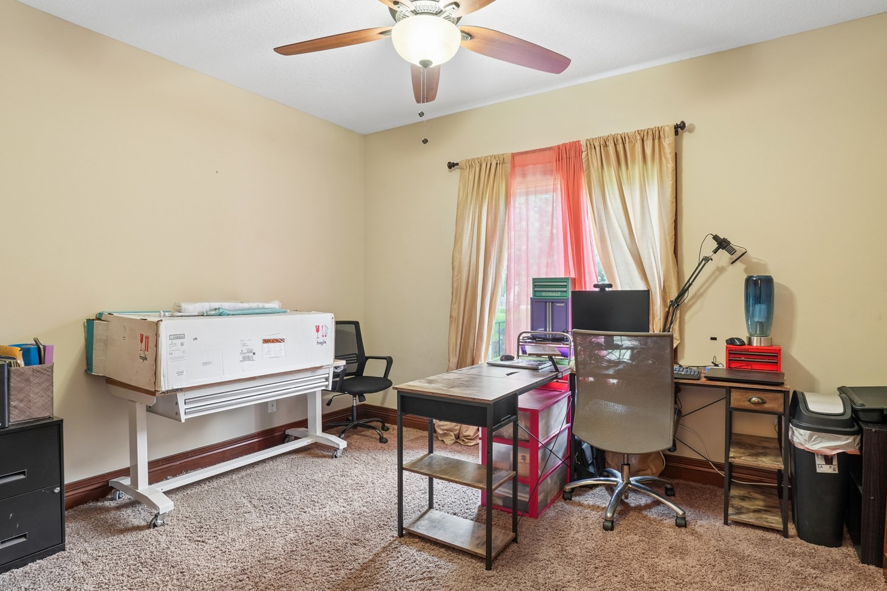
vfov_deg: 67.4
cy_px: 300
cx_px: 464
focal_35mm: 18
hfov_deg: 89.9
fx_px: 443
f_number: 8
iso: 800
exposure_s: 1/6
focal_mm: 16
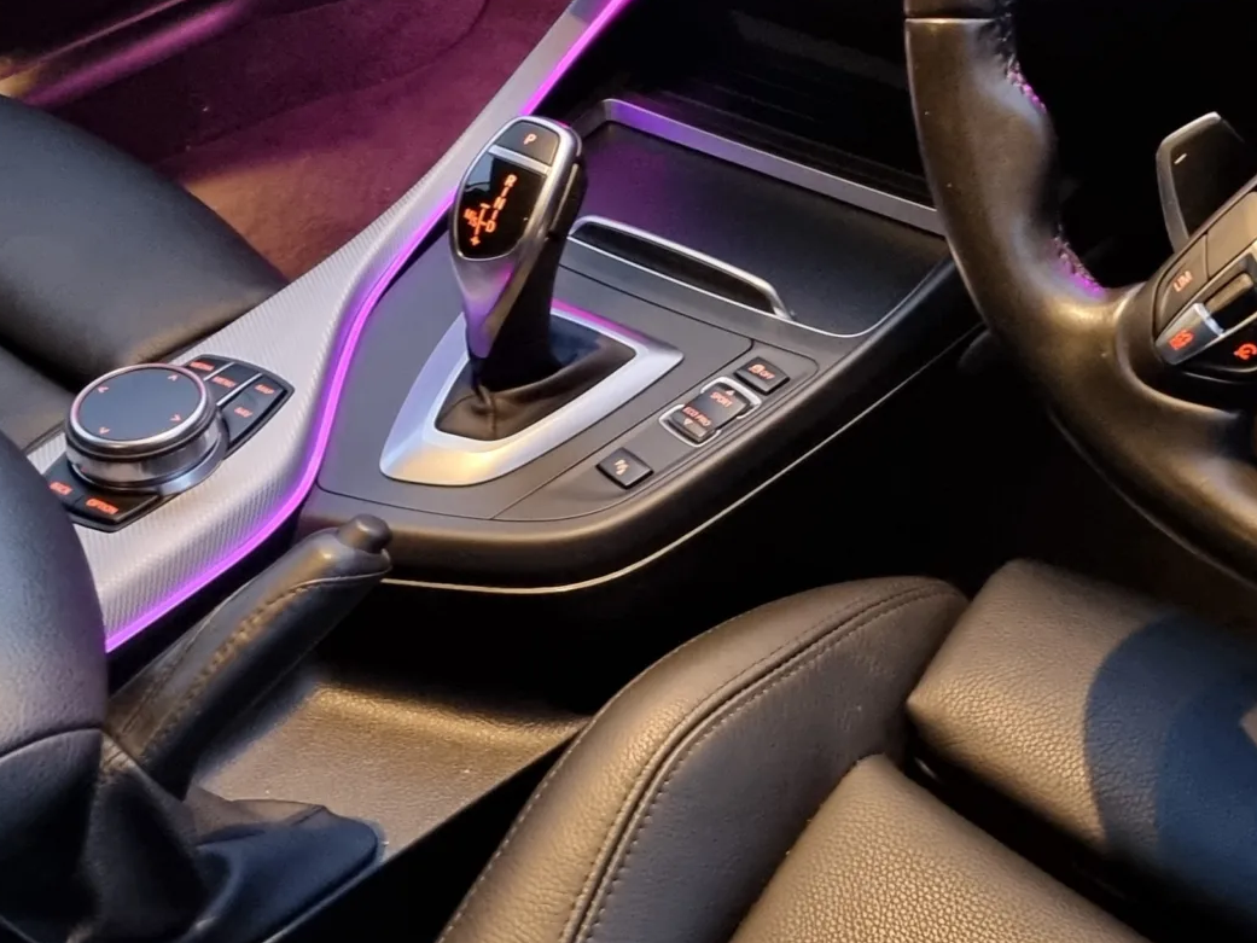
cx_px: 582
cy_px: 138
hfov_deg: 32.7
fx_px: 2143
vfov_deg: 24.3
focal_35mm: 59
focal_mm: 6.7
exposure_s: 1/19
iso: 1600
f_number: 1.8
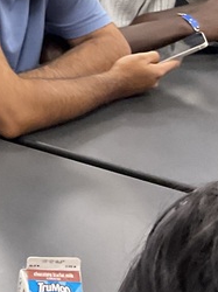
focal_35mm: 119
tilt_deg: -15.9
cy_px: 64
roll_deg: -1.0
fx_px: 1001
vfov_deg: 16.5
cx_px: -184
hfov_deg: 11.5
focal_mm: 3
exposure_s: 1/40
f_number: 1.8
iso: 200
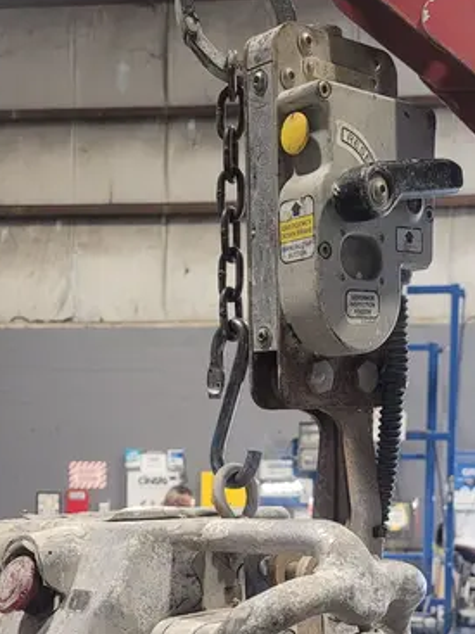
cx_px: 256
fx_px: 952
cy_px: 569
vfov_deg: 34.8
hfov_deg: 28.0
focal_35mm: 52
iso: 200
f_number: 1.8
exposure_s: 1/60
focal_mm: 5.4
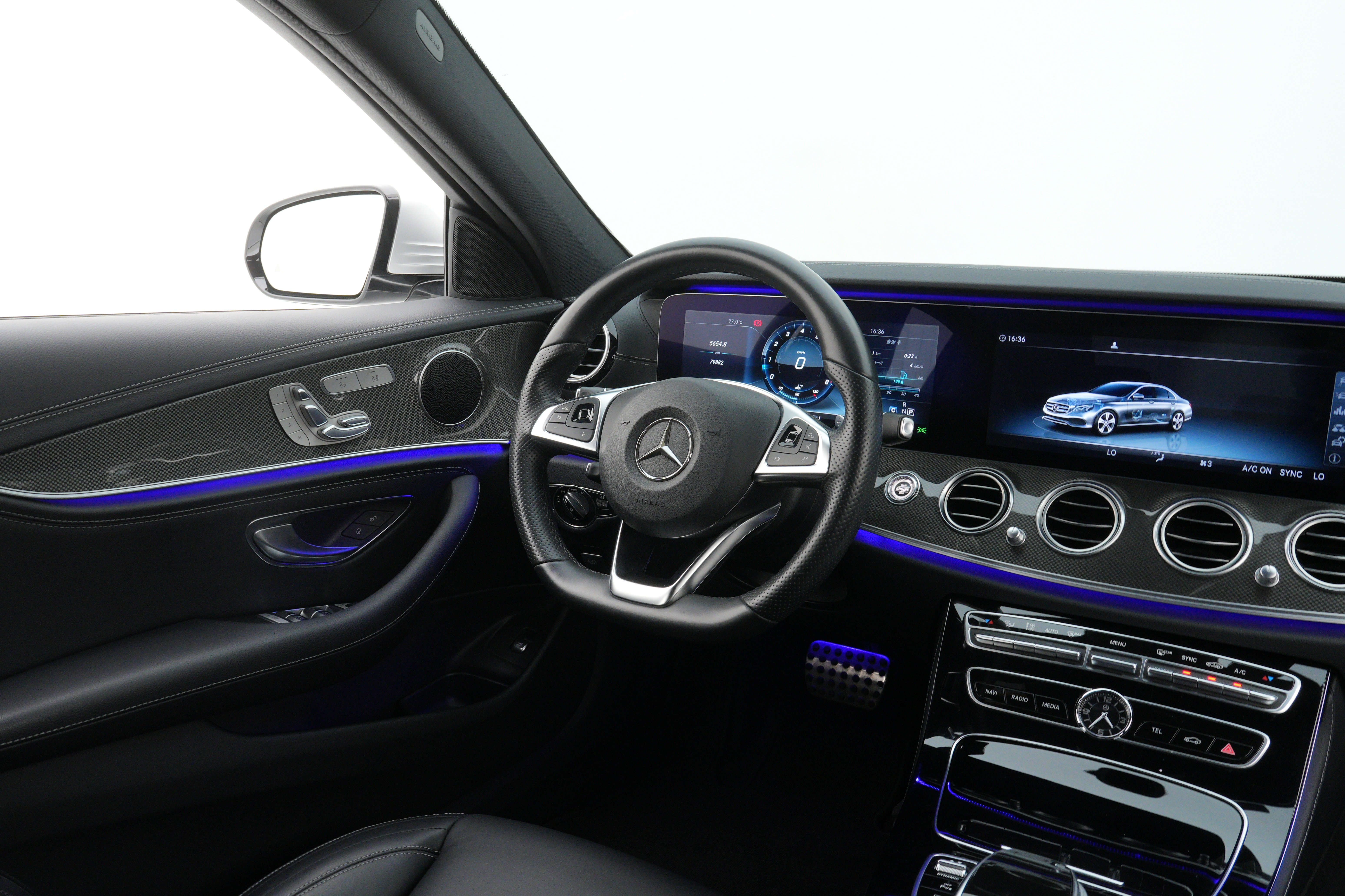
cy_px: 448
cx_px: 672
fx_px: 1009
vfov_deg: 47.9
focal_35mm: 27
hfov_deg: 67.4
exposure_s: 1/25
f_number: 8
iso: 1000
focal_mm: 18
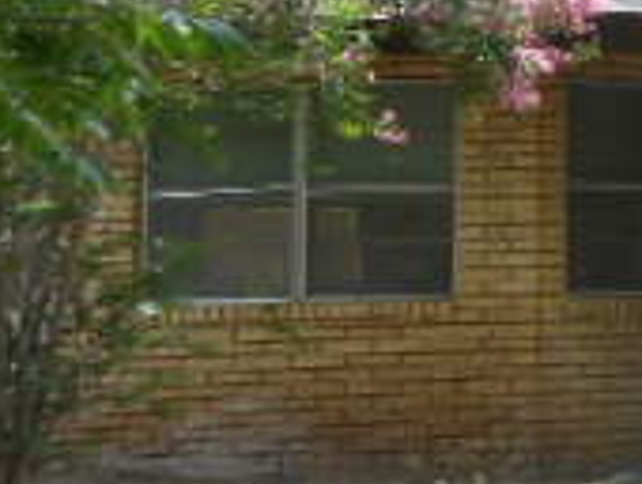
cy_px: 151
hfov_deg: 17.7
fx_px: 1746
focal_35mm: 94
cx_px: 1069
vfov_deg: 15.7
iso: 80
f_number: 3.7
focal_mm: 4.5
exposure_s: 1/125
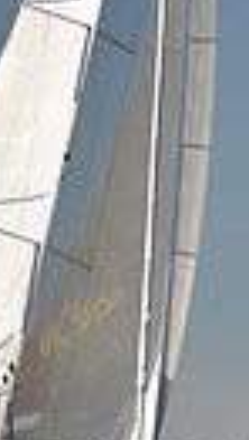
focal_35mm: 325
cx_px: 119
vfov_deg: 6.6
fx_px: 3803
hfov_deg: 3.8
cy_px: 91
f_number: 3.5
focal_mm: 70
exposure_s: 1/1600
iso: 250
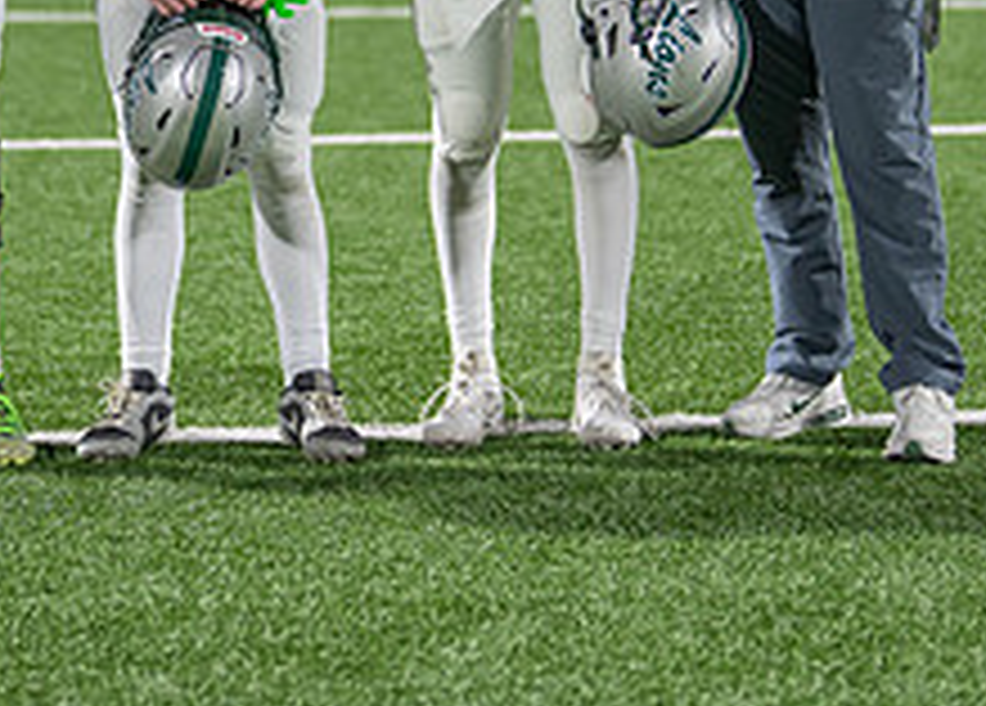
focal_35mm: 146
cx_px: 366
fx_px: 4094
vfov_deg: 9.7
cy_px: -125
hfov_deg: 13.7
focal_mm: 50
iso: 400
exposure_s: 1/500
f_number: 1.2
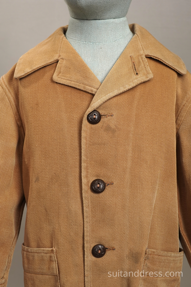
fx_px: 382
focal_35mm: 48
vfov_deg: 41.1
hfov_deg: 28.1
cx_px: 96
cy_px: 144
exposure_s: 1/50
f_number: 8
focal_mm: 32
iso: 400
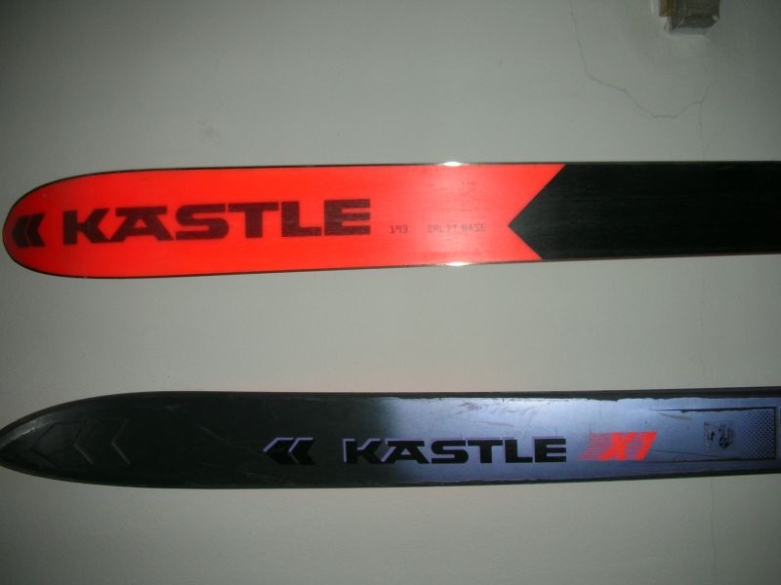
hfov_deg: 52.6
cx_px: 390
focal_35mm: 35
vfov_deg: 40.7
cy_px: 292
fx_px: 790
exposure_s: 1/60.1
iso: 50
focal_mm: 5.8
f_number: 3
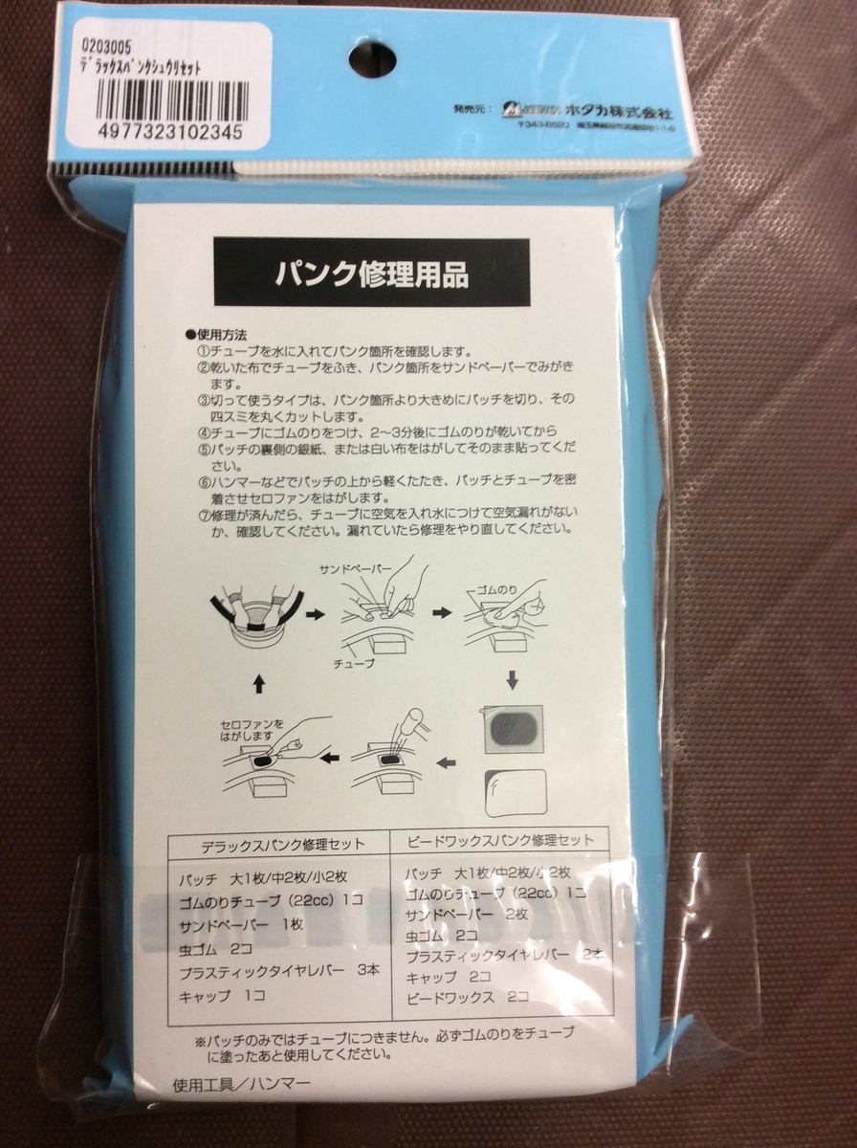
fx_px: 1059
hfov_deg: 44.0
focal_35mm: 32
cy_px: 574
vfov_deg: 56.9
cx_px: 428
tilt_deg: -85.0
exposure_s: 1/24
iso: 40
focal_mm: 3.3
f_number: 2.4
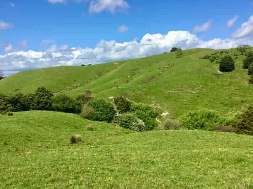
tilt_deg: -2.6
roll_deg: +2.9
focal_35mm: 31
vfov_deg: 45.4
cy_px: 94
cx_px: 126
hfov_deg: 58.4
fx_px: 226
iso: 25
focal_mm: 3.3
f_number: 2.4
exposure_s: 1/1698
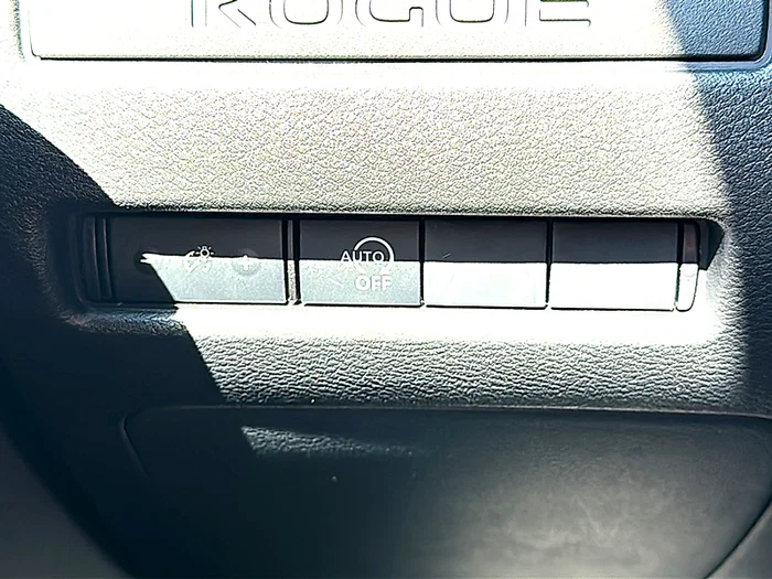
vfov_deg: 29.7
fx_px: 1093
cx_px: 386
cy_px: 290
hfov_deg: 38.9
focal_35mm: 49
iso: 64
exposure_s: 1/188
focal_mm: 6.86
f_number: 1.78
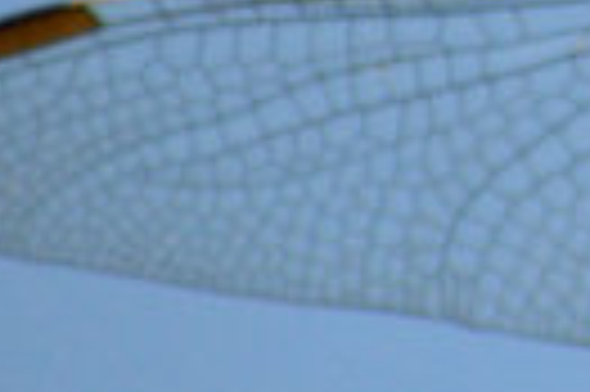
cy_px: -153
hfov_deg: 0.8
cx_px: 1448
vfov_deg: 0.5
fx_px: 43245
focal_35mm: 2642
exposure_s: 1/2000
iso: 400
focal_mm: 240
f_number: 5.6
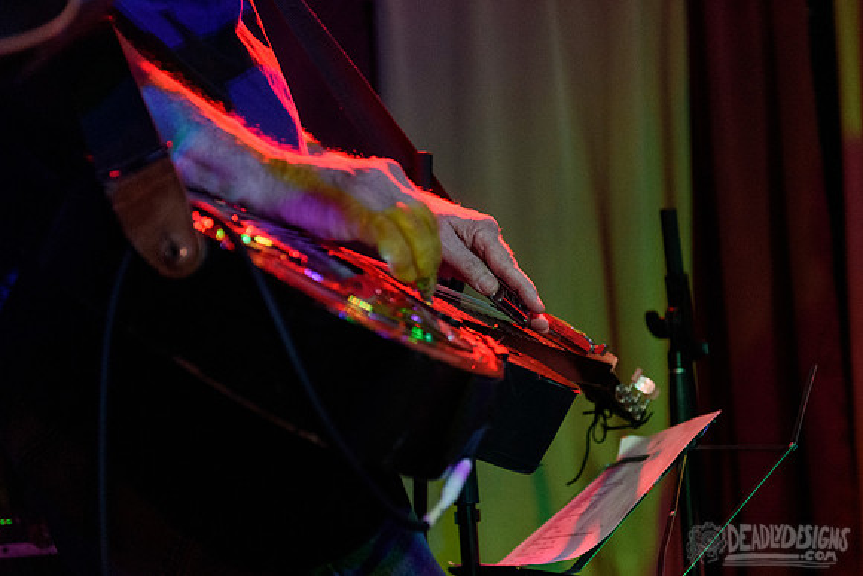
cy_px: 288
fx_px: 1978
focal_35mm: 83
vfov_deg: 16.6
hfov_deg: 24.6
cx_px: 507
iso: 3200
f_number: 3.2
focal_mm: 70
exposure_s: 1/80
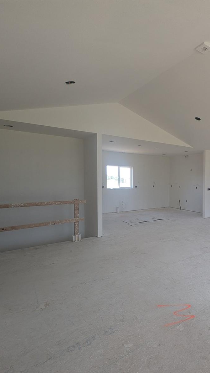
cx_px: 204
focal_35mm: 19
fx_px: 188
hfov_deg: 49.2
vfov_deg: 89.6
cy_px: 187
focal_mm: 1.95
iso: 48
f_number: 2.2
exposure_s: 1/101
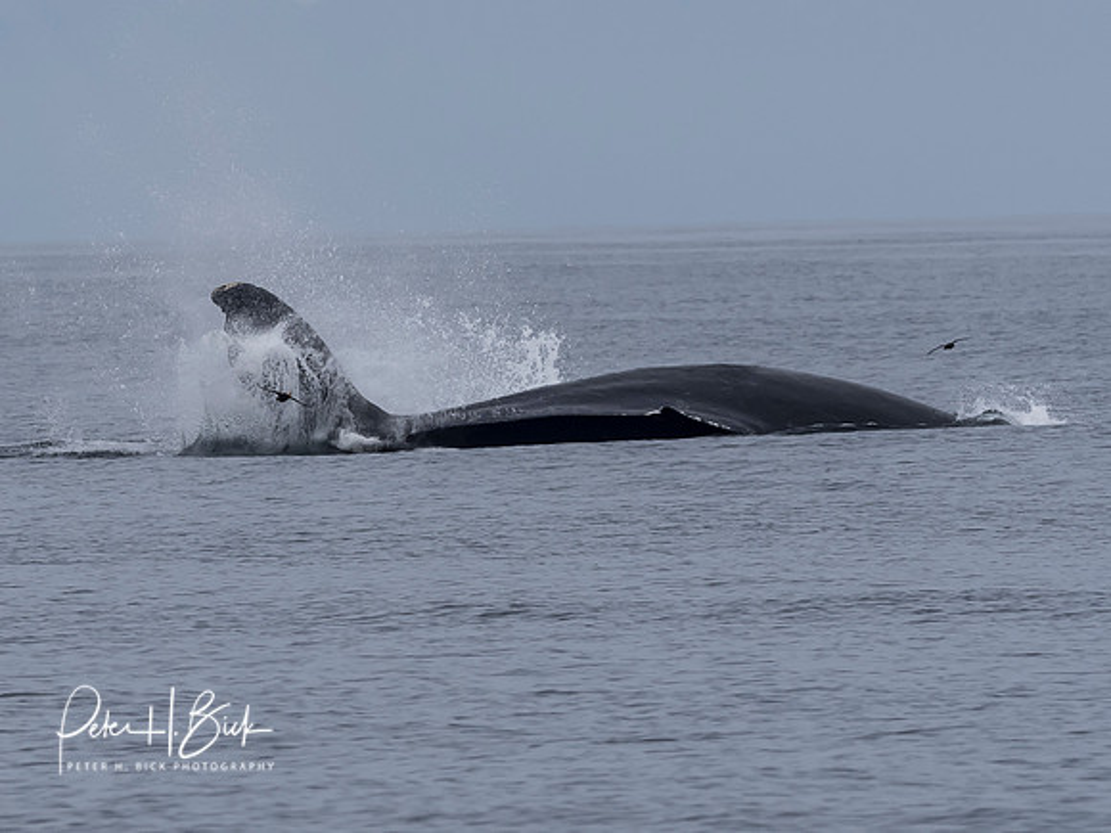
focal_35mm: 963
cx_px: 269
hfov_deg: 2.1
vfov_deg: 1.5
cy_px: 269
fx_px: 30910
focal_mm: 300
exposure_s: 1/2000
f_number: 7.1
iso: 640
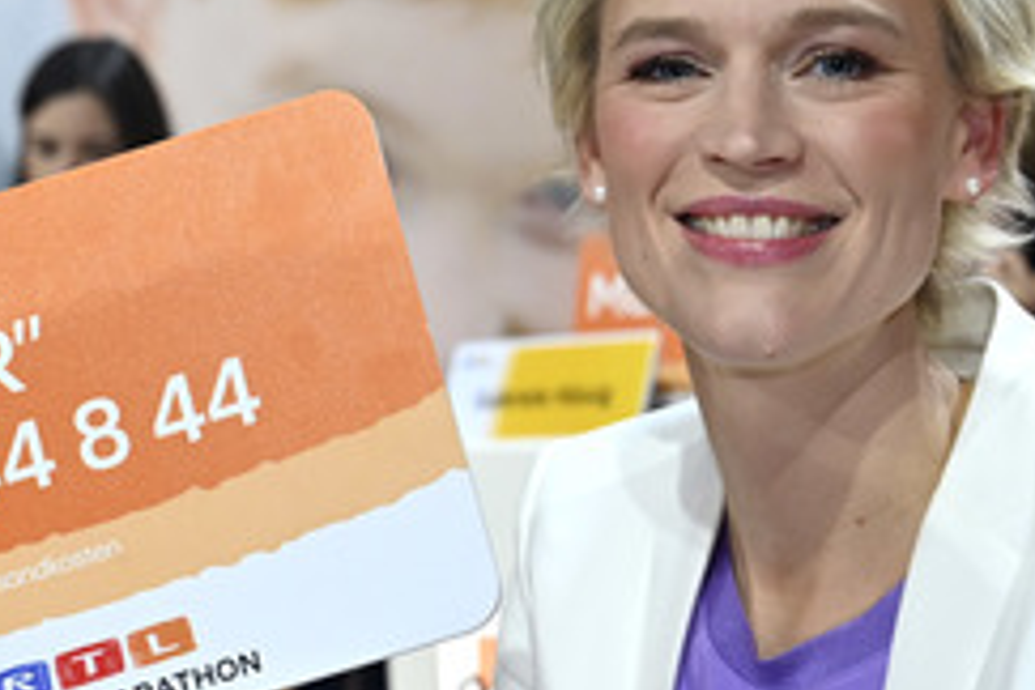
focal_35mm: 76
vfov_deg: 17.9
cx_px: 458
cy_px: 349
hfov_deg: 26.6
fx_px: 2185
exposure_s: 1/200
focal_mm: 41
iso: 1000
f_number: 4
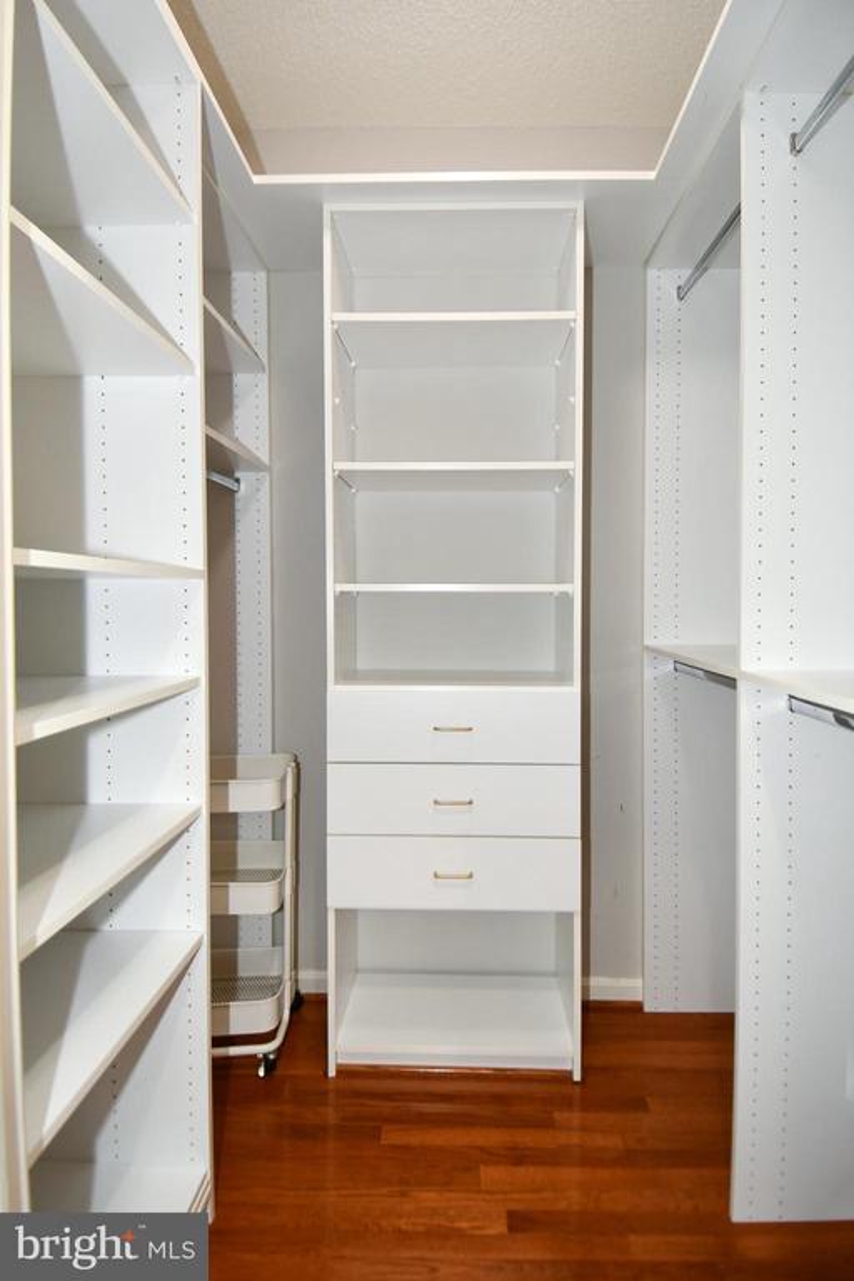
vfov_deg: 90.0
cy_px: 640
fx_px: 640
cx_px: 427
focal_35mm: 18
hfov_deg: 67.4
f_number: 4
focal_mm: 12
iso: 720
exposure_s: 1/60
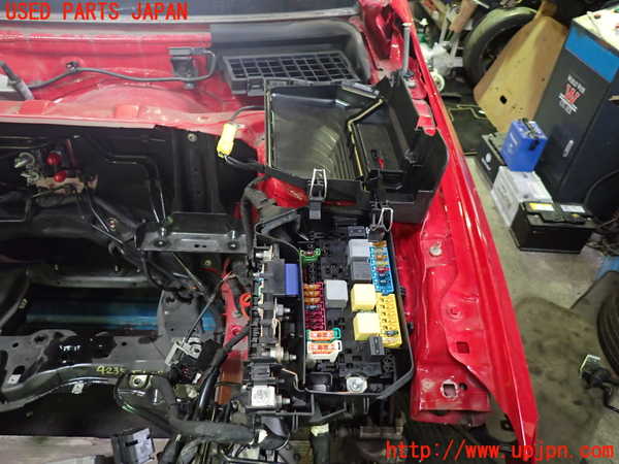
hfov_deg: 69.4
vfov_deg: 54.9
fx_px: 447
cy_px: 232
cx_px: 310
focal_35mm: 25
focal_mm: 4.5
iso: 500
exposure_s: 1/30
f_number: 2
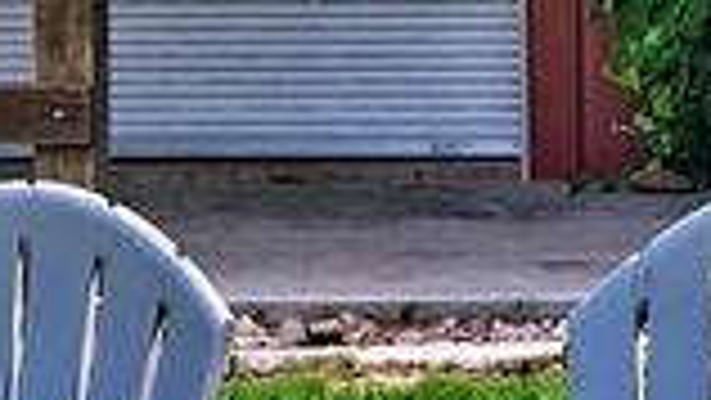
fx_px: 3847
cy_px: -124
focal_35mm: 204
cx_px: 1341
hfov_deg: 9.9
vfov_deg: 5.9
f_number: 8
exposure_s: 1/320
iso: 400
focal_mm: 30
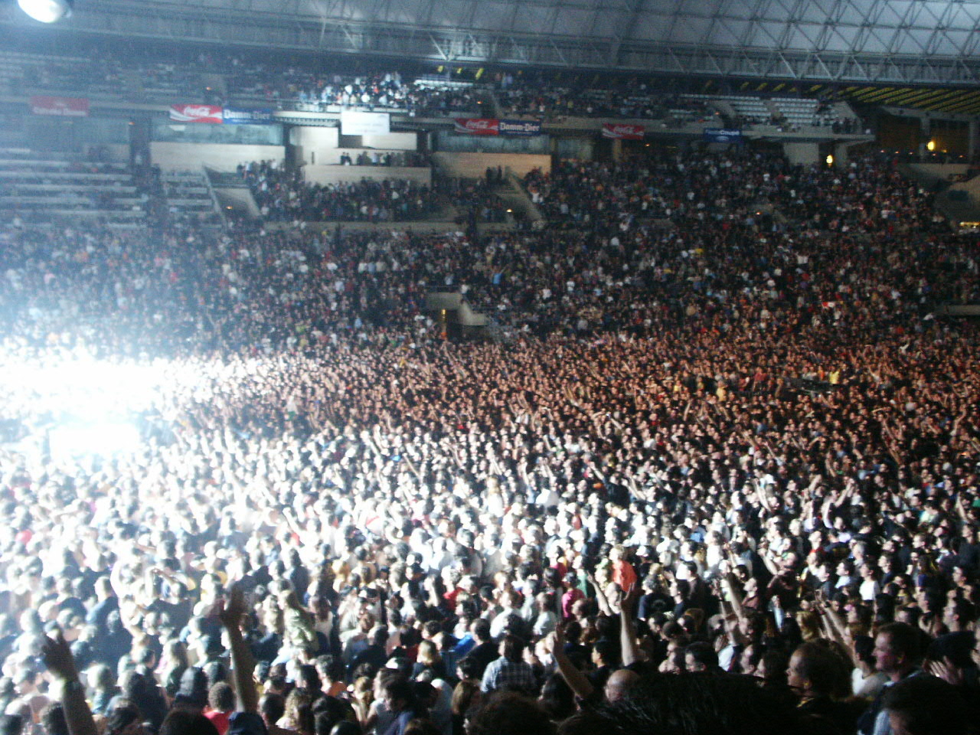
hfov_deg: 52.6
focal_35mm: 35
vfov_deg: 40.7
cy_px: 368
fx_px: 991
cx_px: 490
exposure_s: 1/15
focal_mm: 7.18
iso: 400
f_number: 3
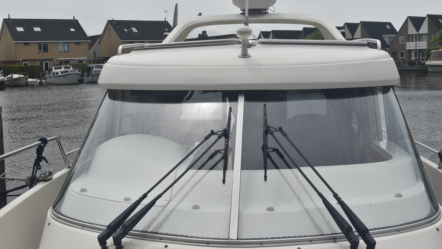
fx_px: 527
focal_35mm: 45
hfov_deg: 45.5
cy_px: 110
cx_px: 218
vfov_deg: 26.5
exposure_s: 1/500
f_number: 11
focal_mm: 28
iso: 200
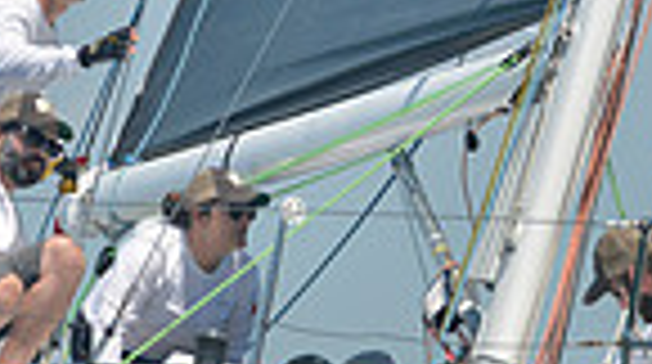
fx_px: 14498
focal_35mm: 840
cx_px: 369
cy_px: 434
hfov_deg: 2.6
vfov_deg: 1.4
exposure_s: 1/1000
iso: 280
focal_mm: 200
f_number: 7.1
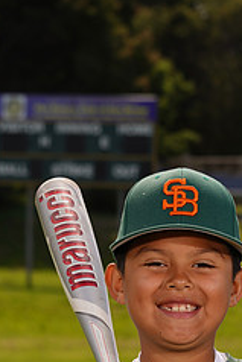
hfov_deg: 5.6
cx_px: 132
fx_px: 2457
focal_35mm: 244
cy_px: 408
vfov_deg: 8.4
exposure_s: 1/160
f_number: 9
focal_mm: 100
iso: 80
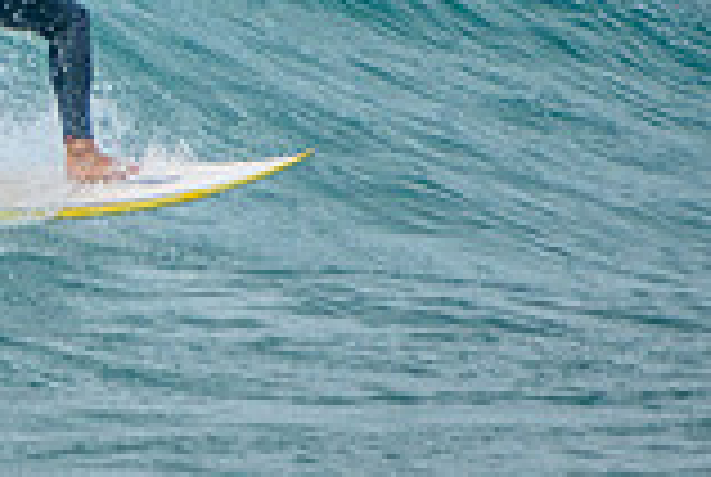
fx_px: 48854
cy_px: 32
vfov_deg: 0.6
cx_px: -376
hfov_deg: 0.8
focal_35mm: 2469
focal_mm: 400
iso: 500
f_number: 5.6
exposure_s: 1/2000
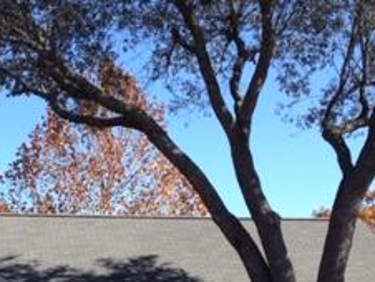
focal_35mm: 99
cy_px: 292
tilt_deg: +2.8
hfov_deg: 19.4
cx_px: 32
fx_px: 1074
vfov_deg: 14.7
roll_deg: -0.8
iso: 50
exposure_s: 1/767
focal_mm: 4.28
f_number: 2.4
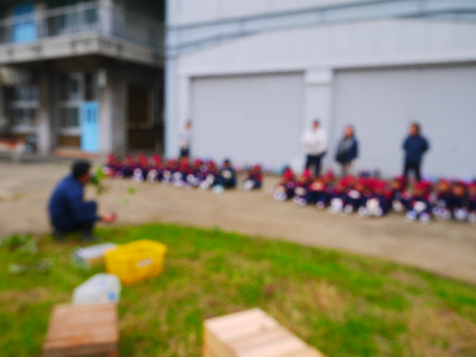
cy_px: 178
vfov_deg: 49.7
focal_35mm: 28
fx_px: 385
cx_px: 238
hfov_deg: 63.4
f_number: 5.6
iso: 160
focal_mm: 14
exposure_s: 1/250
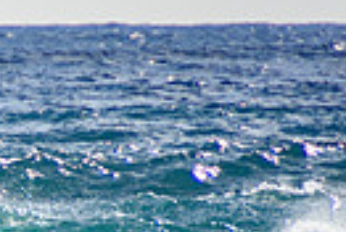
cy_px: 328
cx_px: -404
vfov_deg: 0.5
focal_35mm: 2652
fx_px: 25547
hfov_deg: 0.8
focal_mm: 400
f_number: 5.6
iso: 250
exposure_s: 1/2000
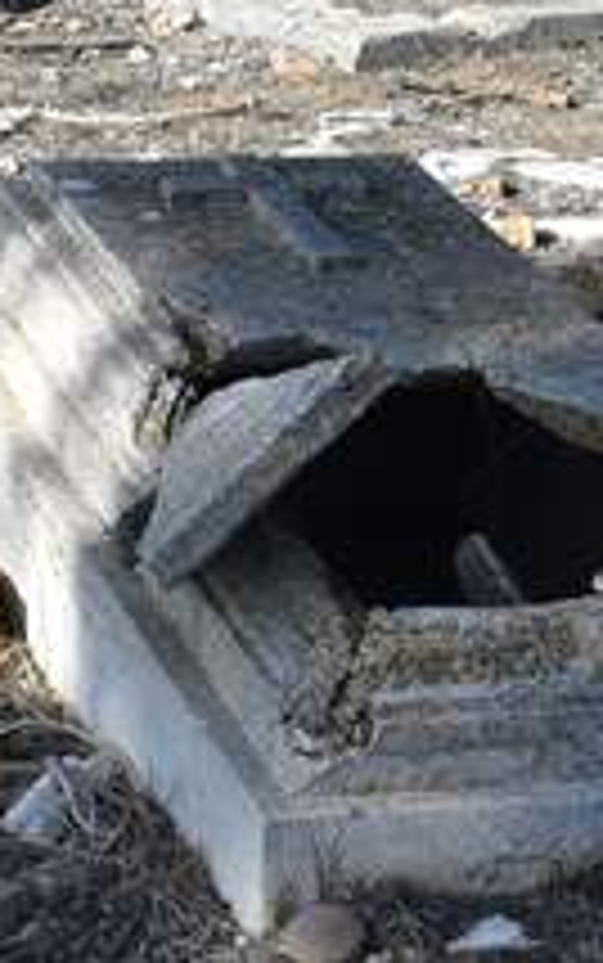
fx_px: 4044
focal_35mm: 154
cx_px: 421
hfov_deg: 8.5
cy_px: 252
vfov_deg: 13.5
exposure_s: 1/250
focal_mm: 18
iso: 100
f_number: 8
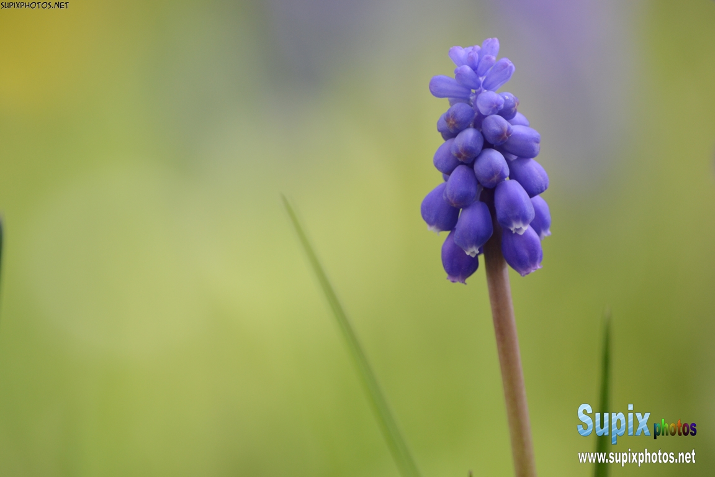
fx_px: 8937
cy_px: 238
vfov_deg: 3.1
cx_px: 358
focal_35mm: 450
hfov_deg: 4.6
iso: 400
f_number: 5.6
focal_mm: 300
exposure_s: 1/400
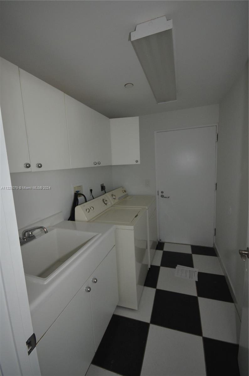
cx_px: 124
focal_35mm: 15
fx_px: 156
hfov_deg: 77.0
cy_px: 188
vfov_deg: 100.5
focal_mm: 10
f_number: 4
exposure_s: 1/60
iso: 800
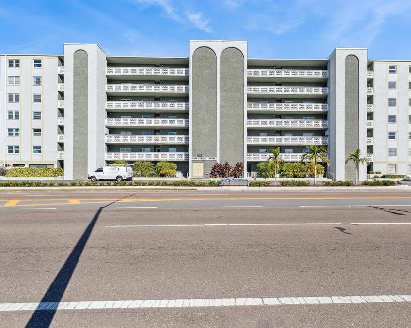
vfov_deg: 77.0
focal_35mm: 17
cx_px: 225
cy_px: 164
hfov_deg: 89.4
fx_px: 207
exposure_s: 1/400
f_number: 8
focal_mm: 10
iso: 100
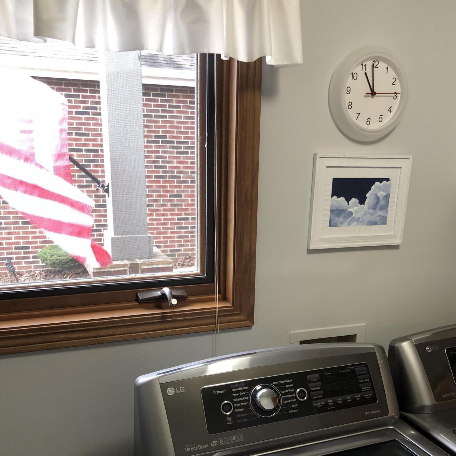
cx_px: 254
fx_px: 551
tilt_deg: -15.9
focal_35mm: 37
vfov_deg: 44.6
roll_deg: -1.7
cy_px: 280
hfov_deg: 44.9
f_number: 1.8
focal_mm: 3.99
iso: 40
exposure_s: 1/17
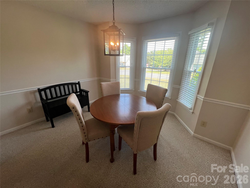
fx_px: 94
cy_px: 94
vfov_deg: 89.9
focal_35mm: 13
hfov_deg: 106.2
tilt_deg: -19.8
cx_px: 125
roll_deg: -0.8
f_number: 1.8
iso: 100
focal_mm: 1.57
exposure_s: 1/120
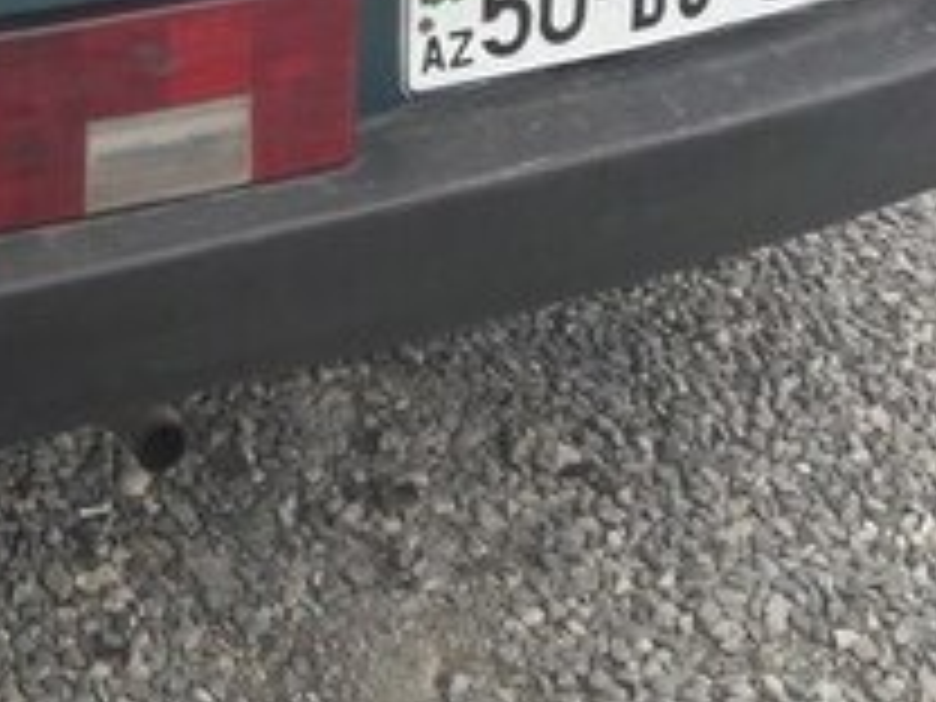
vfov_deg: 15.2
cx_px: -158
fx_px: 2407
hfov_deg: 20.7
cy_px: -398
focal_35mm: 89
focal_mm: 3.7
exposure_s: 1/542
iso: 40
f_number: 1.9
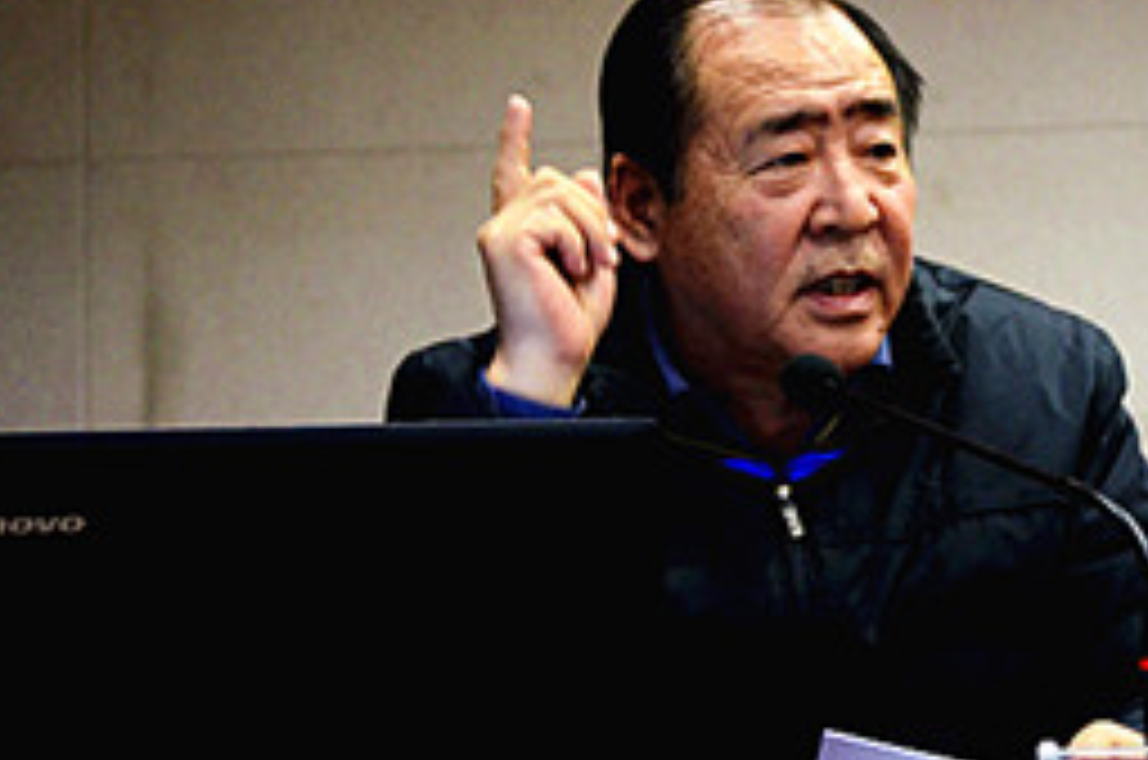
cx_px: 734
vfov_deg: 14.5
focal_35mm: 94
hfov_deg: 21.7
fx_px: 2992
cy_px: 315
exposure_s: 1/50
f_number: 4.2
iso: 2000
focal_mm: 32
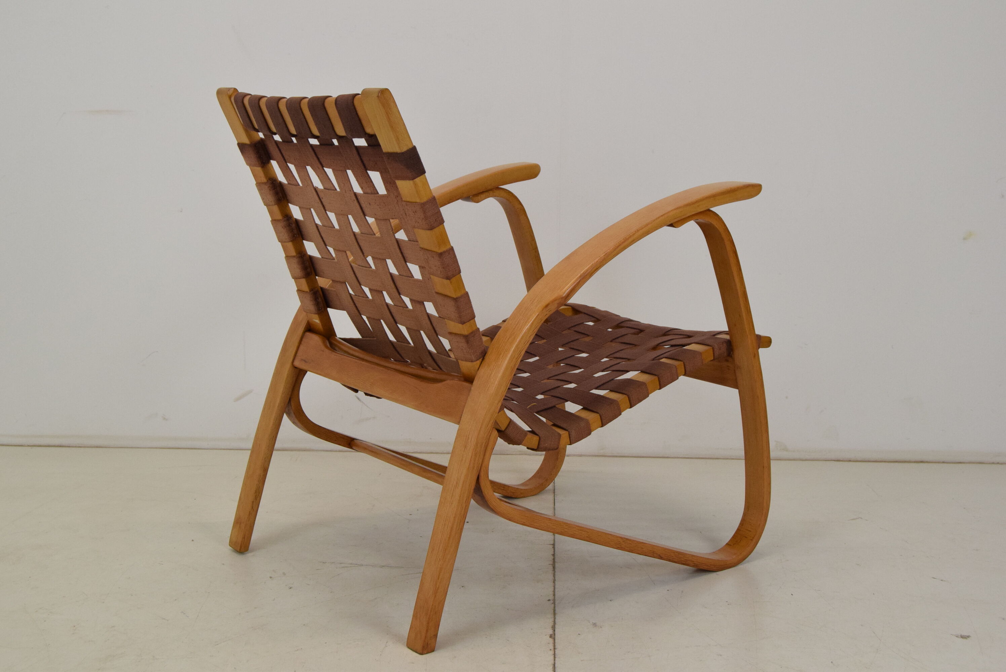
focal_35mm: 46
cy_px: 336
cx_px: 503
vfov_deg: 29.0
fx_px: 1300
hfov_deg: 42.3
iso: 1600
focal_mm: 31
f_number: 9
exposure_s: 1/320
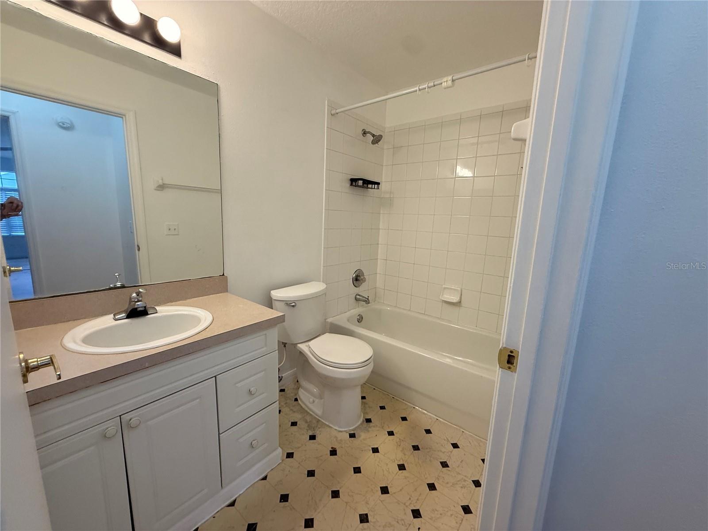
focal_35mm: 14
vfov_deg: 85.7
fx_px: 286
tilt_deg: -9.6
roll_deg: -2.5
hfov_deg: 102.1
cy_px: 266
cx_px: 354
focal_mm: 2.22
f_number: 2.2
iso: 200
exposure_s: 1/120
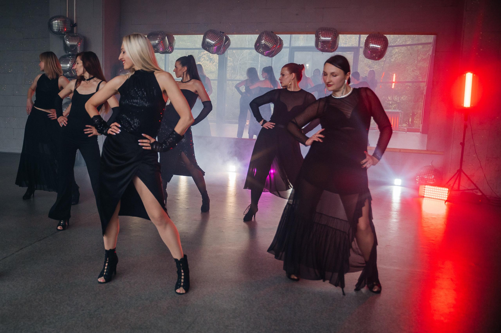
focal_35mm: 37
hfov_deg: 51.4
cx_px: 172
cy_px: 172
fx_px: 511
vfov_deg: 36.1
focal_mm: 28
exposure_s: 1/125
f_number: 2.8
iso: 2200
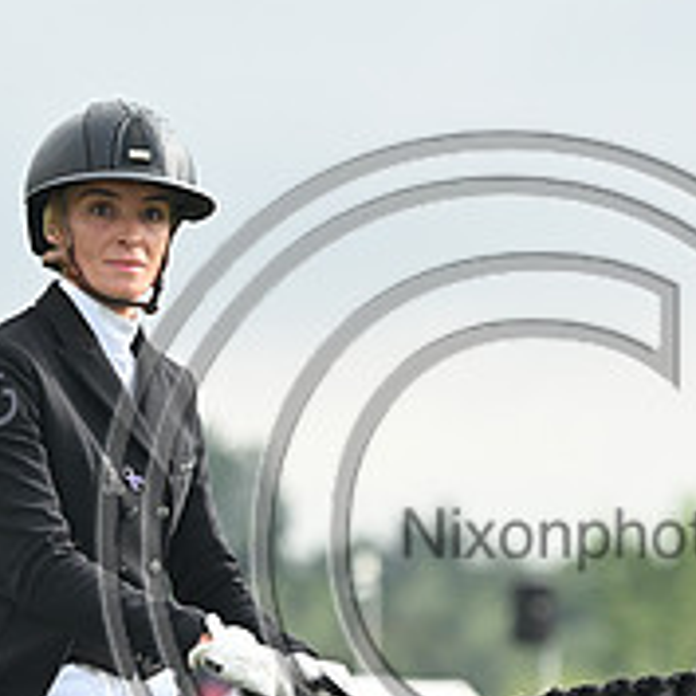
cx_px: 460
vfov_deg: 3.2
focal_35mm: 543
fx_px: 12352
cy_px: 482
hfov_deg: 3.2
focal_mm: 195
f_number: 5
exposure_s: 1/1250
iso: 720
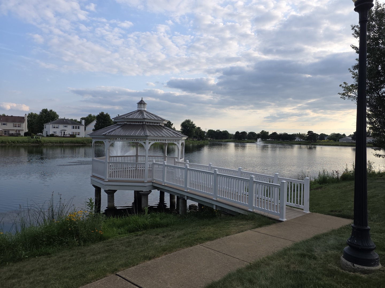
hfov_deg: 73.9
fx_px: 256
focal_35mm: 23
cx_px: 192
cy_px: 144
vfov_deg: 58.9
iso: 12
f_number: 1.7
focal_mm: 6.25
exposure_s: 1/465
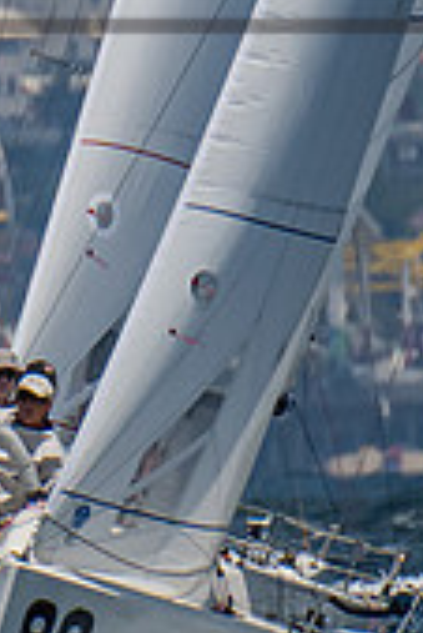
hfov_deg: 0.5
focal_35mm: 2876
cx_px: -1204
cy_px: 469
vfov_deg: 0.7
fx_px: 50582
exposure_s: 1/2500
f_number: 6.3
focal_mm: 400
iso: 400
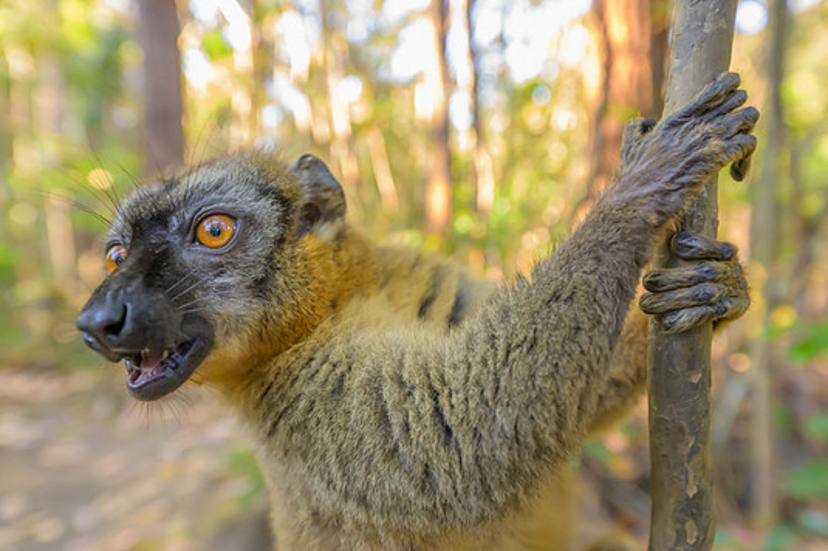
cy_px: 263
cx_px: 447
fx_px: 598
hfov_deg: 69.3
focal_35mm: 26
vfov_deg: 49.5
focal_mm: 24
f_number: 4
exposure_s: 1/800
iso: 6400
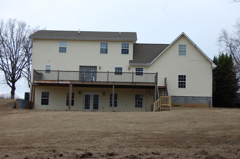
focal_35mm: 57
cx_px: 120
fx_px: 380
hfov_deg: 35.1
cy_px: 80
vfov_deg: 23.7
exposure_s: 1/200
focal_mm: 38
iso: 200
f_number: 7.1
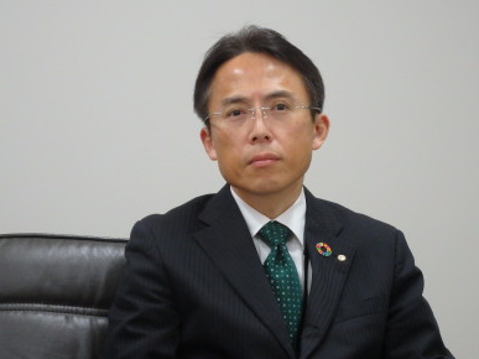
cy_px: 176
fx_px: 1660
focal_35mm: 120
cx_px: 243
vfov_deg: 12.3
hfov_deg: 16.4
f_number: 5.2
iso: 800
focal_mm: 20.9
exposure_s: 1/60
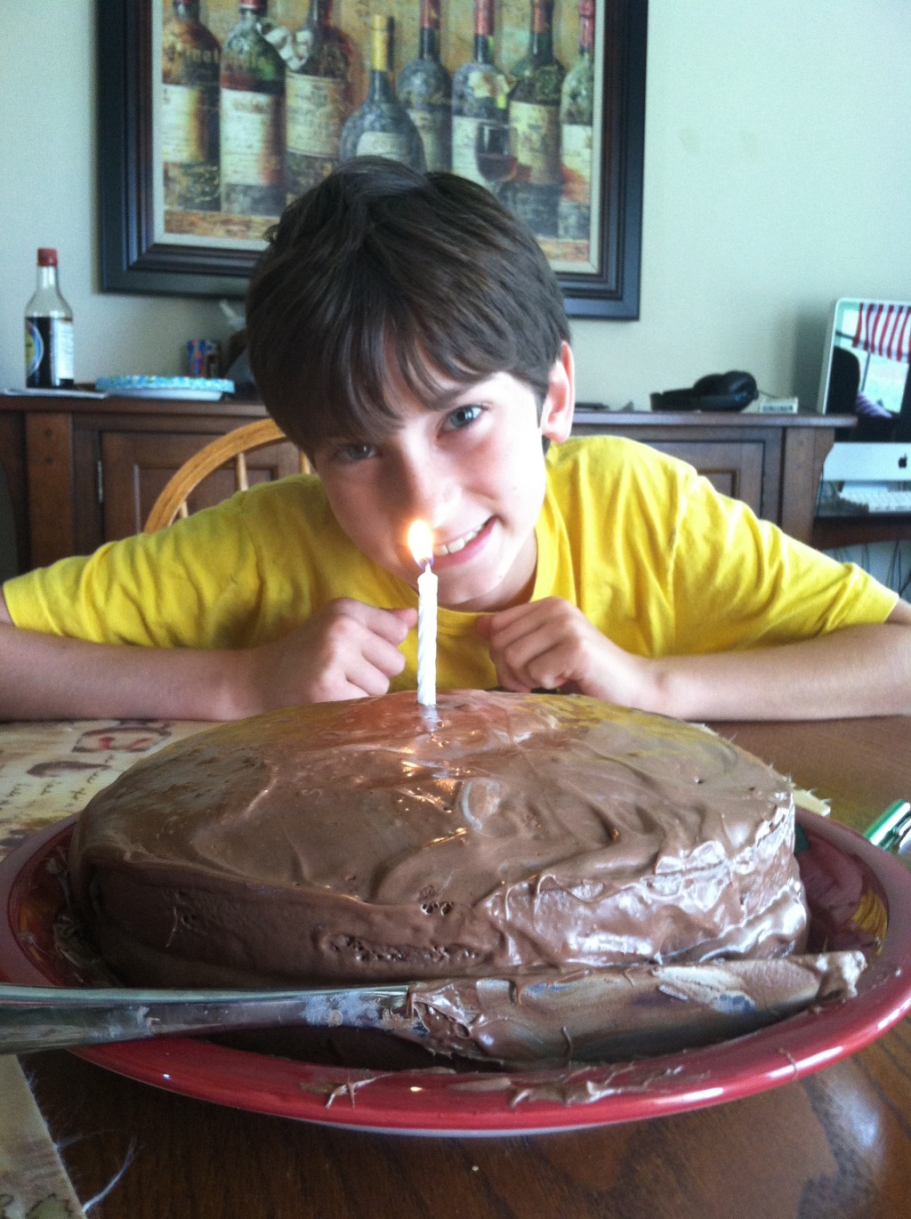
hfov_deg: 40.6
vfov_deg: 52.7
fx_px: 1231
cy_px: 610
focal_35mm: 35
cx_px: 456
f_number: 2.8
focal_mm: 3.85
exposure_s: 1/15
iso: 160
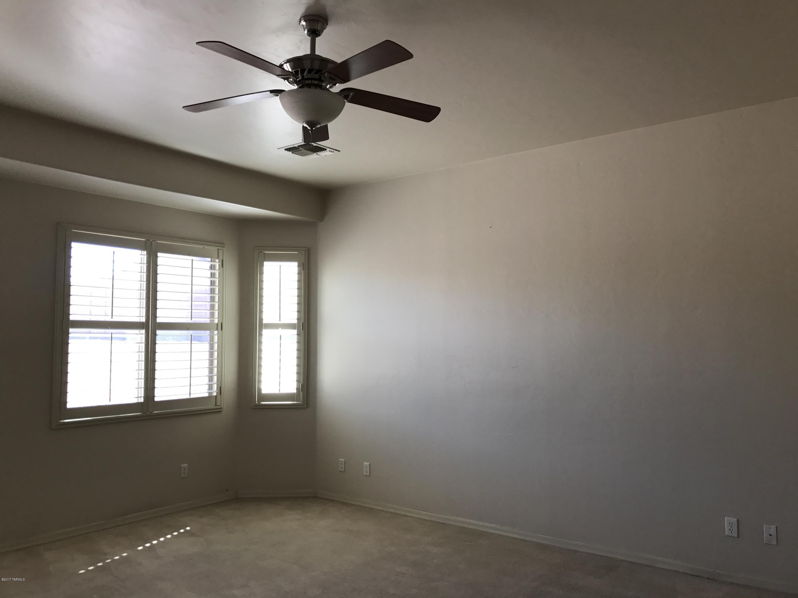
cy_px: 299
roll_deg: +0.4
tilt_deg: +4.6
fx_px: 645
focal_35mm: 28
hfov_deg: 63.4
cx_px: 399
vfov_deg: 49.7
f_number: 1.8
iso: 32
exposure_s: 1/120
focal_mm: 3.99
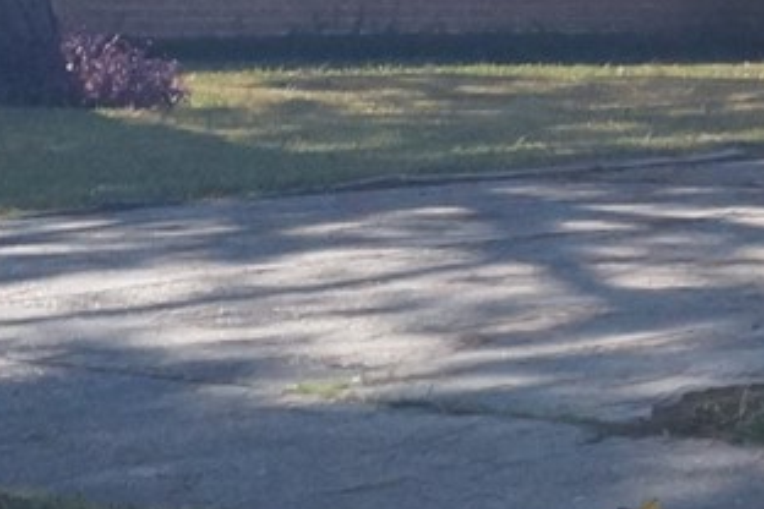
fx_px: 3989
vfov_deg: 7.2
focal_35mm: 188
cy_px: -274
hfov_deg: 8.4
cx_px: 2590
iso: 800
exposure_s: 1/2500
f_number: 6.3
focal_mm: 18
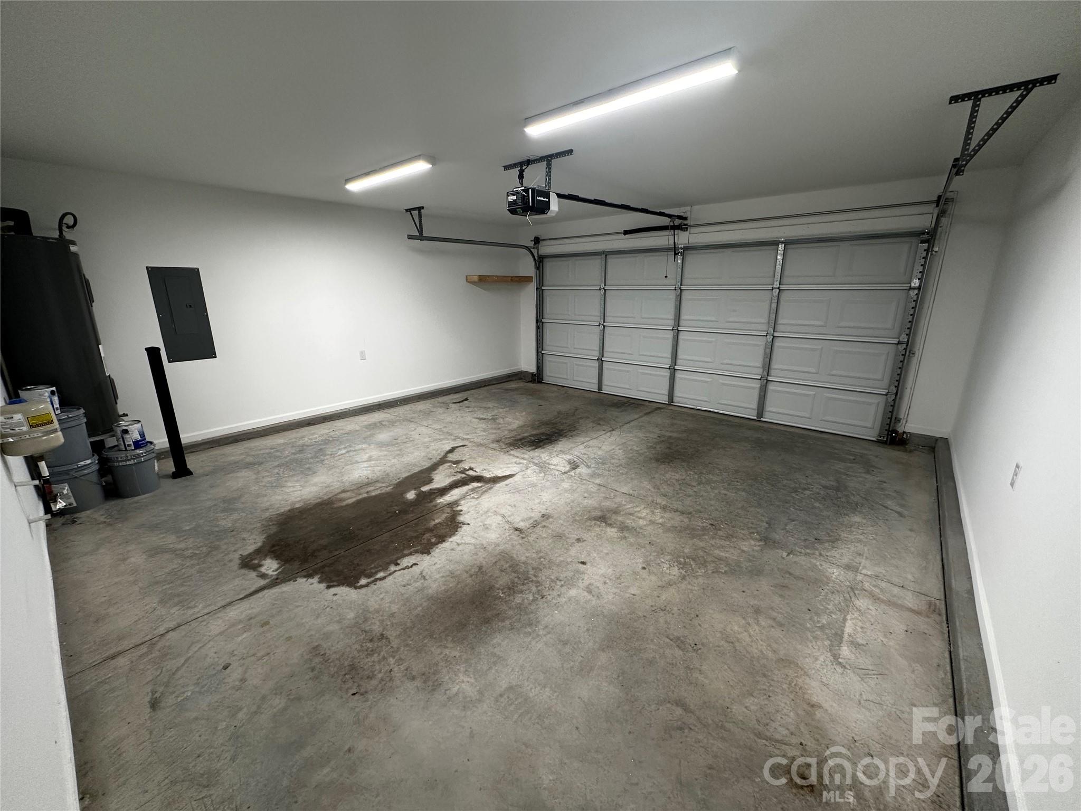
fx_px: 437
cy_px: 406
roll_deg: +0.4
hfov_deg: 102.1
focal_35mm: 14
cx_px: 540
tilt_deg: -15.5
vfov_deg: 85.7
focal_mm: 2.22
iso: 160
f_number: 2.2
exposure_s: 1/60
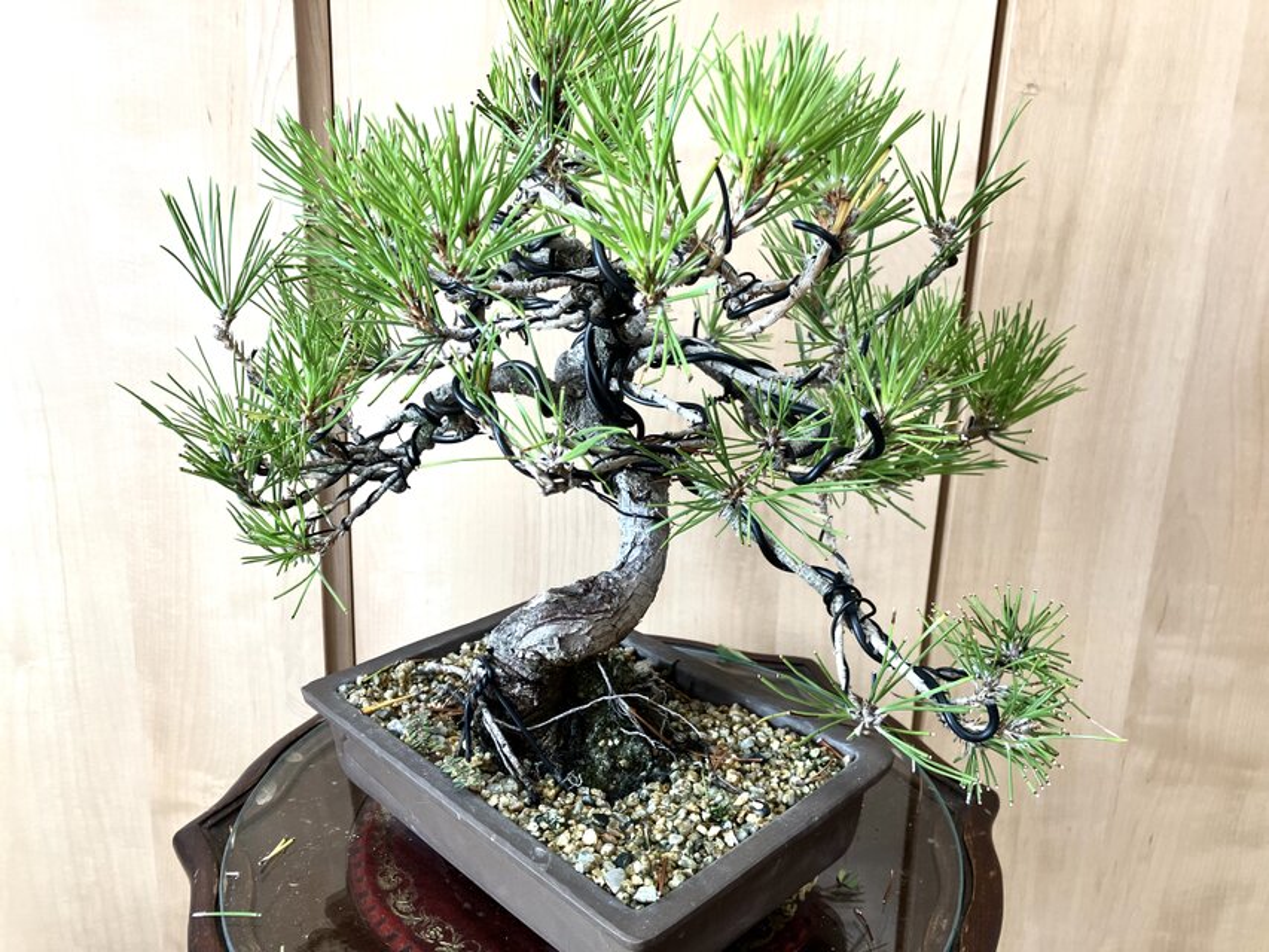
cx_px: 634
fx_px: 1027
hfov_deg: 63.4
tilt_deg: -15.6
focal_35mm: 28
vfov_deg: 49.8
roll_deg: -2.3
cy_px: 476
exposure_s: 1/101
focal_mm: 3.99
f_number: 1.8
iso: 80
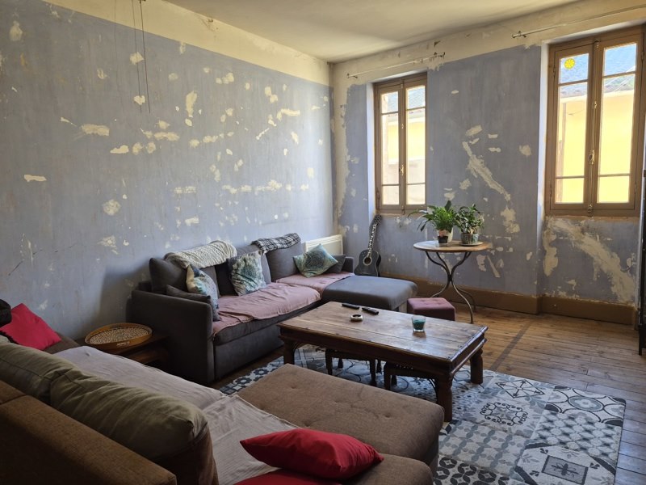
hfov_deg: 73.9
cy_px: 242
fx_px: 429
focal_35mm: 23
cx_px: 323
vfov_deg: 58.9
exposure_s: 1/100
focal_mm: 5.4
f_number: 1.8
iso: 200
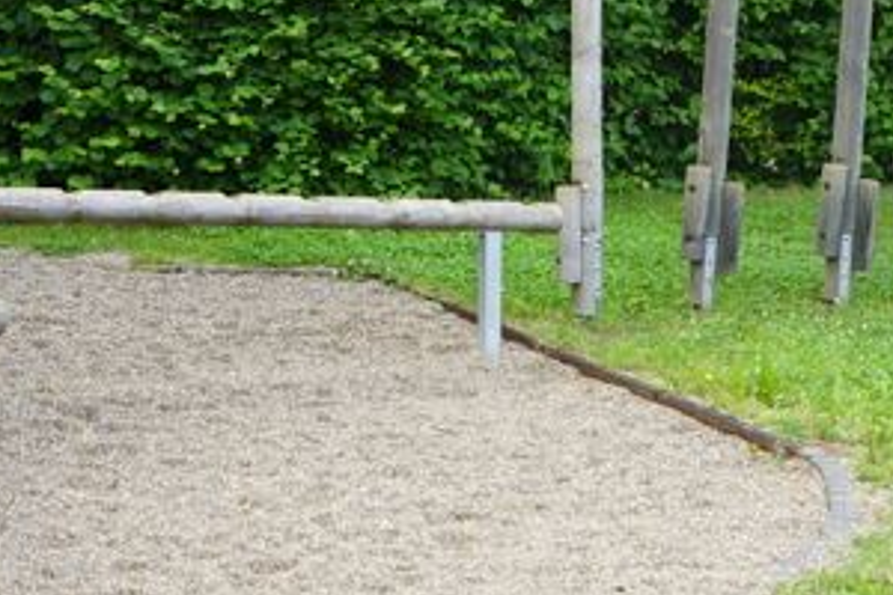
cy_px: 60
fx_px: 2084
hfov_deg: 24.1
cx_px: 336
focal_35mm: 84
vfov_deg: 16.1
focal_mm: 28
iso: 100
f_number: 4.5
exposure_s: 1/80
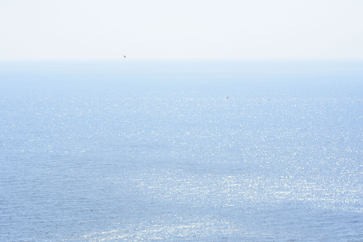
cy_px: 121
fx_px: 1286
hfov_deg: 16.1
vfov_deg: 10.8
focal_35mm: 128
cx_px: 182
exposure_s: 1/8000
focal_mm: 85
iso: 250
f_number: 2.8
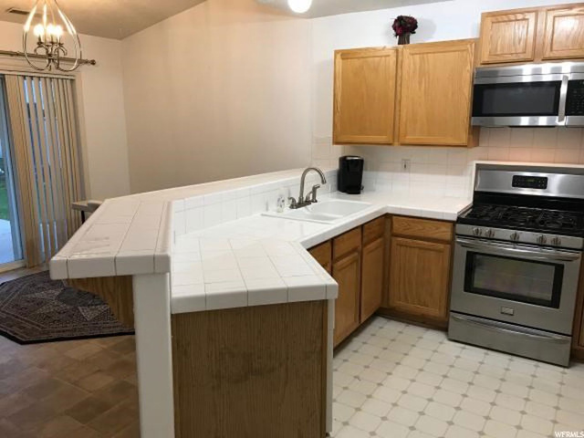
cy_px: 219
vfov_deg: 49.7
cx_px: 292
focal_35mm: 28
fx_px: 472
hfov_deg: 63.4
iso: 40
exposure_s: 1/24
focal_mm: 3.99
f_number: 1.8
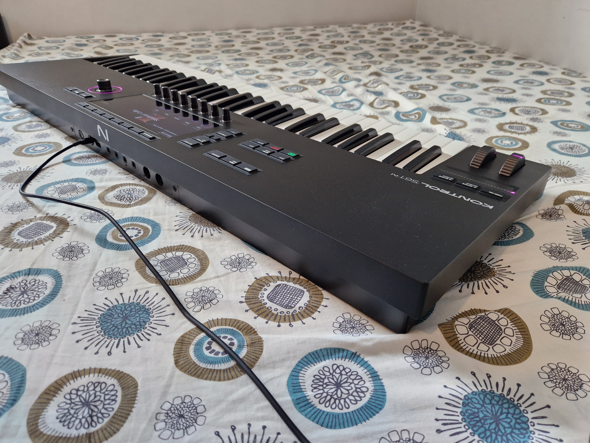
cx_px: 295
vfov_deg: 58.9
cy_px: 222
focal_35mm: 23
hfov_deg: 73.9
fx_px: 392
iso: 400
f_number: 1.8
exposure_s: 1/100
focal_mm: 5.4
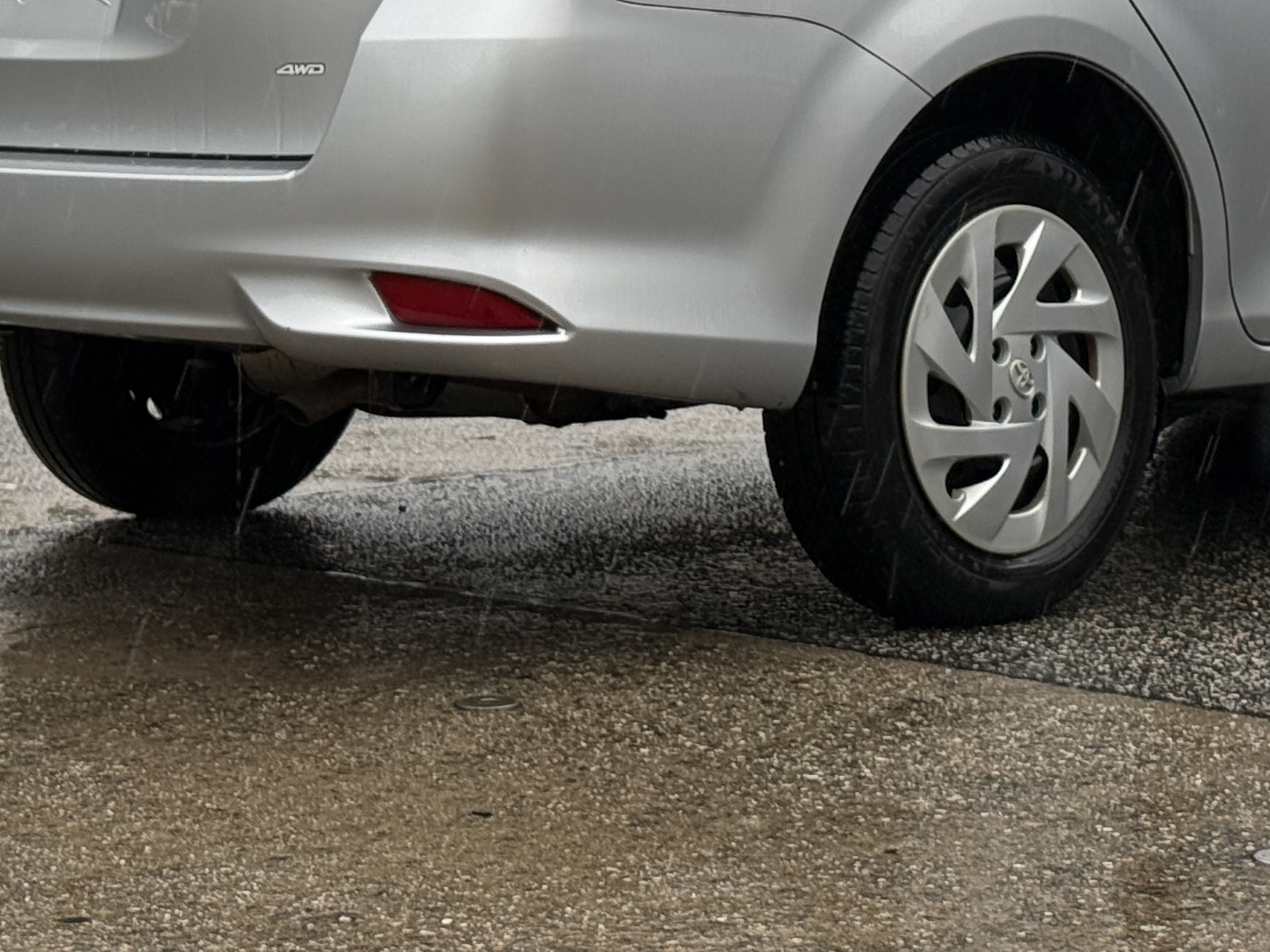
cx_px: 910
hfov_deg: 17.6
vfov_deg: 13.1
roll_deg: -1.0
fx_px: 4072
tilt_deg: +2.4
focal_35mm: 111
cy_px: -114
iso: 64
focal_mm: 6.76
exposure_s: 1/233
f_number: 1.78
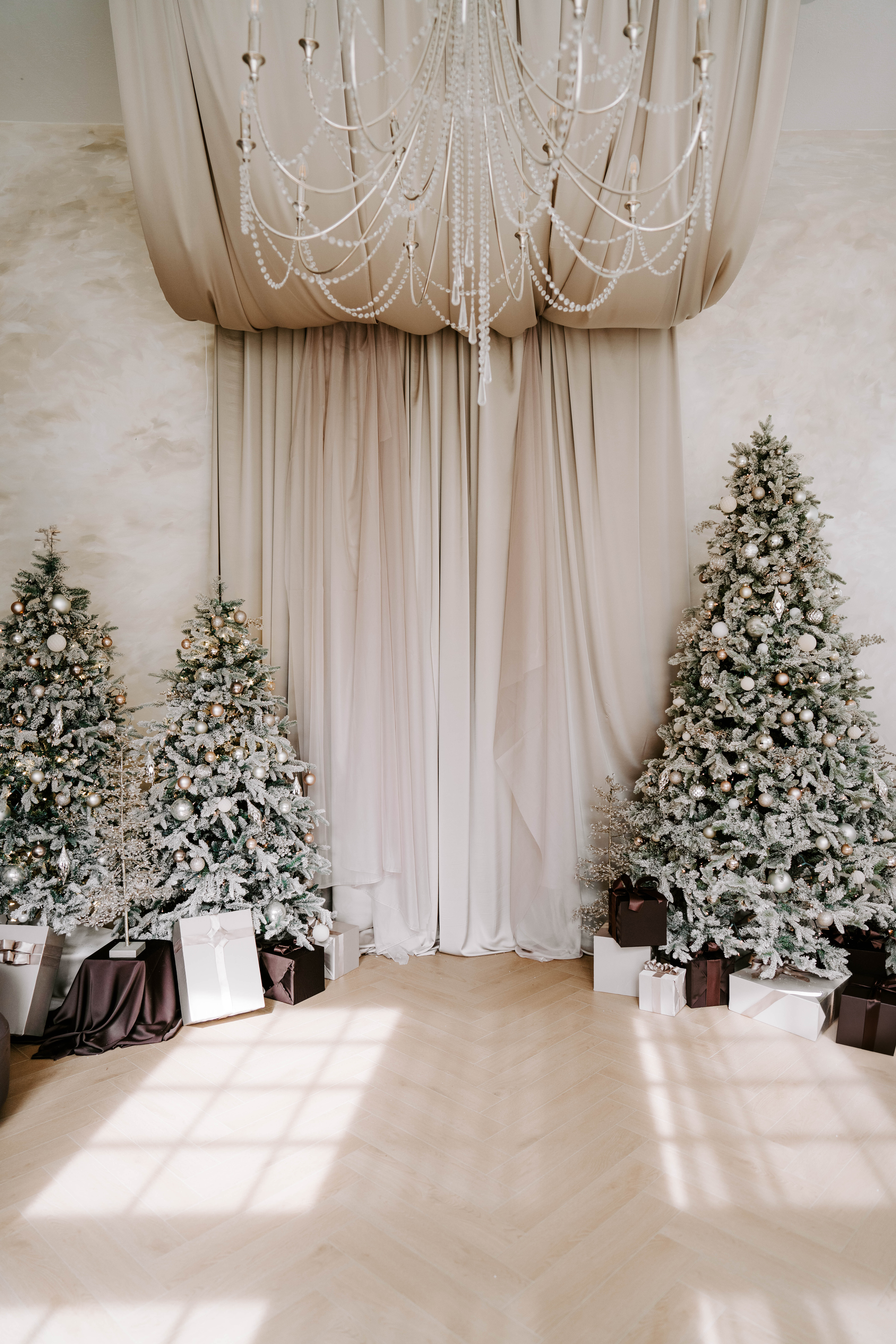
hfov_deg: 53.1
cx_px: 448
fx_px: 896
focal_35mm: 24
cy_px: 672
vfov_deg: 73.7
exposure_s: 1/500
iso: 400
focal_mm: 24
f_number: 2
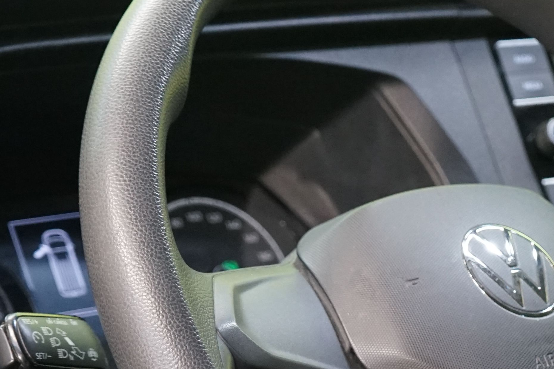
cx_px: 460
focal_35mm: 126
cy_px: 461
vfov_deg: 10.7
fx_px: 1939
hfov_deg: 16.1
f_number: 5
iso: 3200
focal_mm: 39
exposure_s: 1/60
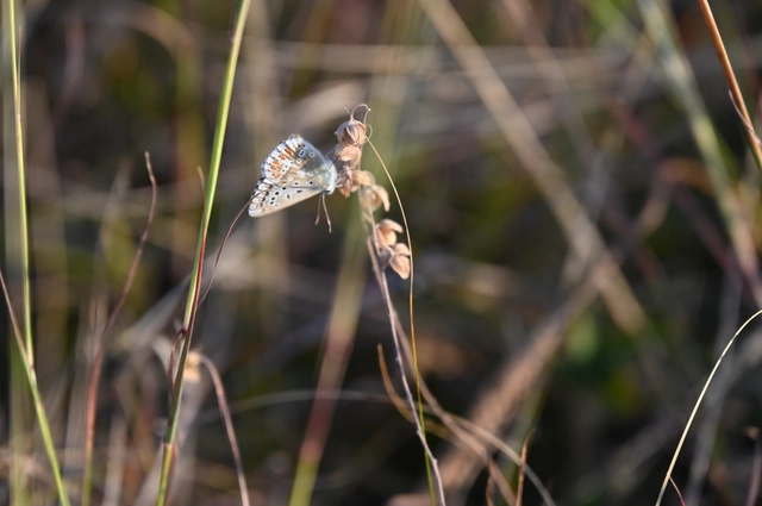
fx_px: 4228
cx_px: 381
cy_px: 253
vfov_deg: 6.8
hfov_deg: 10.3
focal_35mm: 200
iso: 400
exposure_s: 1/320
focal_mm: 200
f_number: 6.3
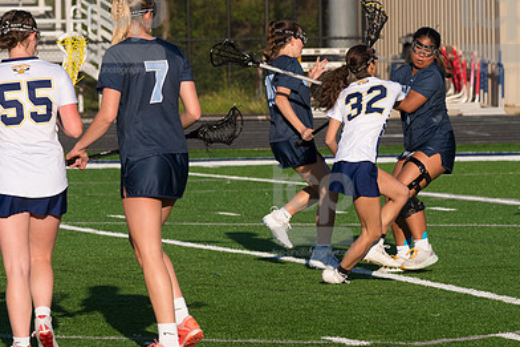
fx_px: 5270
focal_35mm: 365
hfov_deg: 5.6
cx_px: 313
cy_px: 210
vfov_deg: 3.8
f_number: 5.6
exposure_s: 1/1600
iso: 250
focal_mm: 165
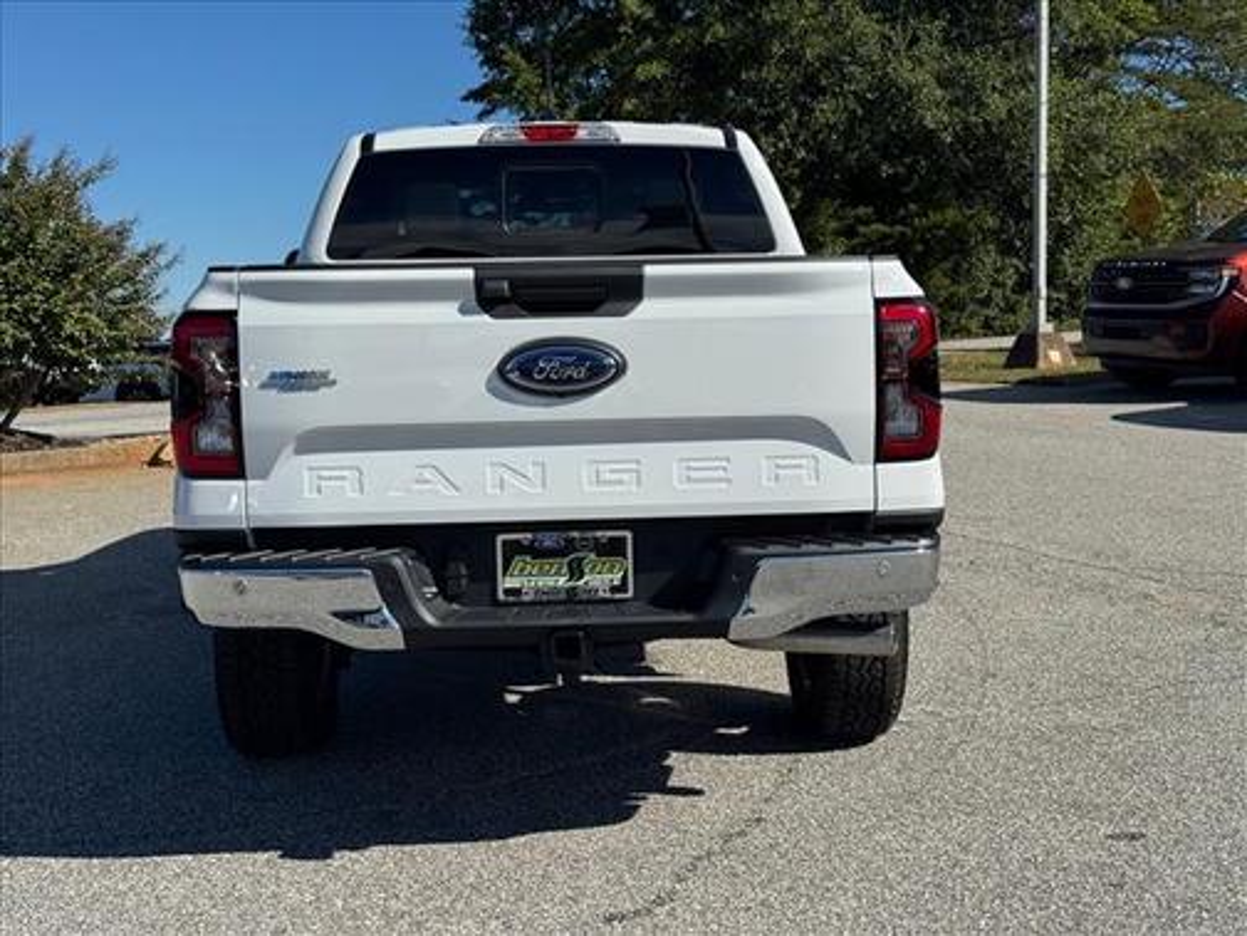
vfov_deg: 30.3
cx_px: 624
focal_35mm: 48
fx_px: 1729
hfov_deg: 39.7
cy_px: 468
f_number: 1.78
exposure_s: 1/7092
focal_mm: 6.76
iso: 64
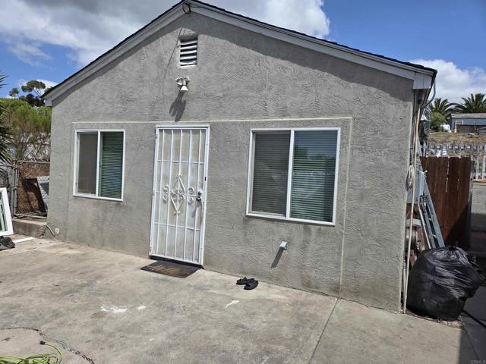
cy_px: 182
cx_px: 243
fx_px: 323
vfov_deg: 58.9
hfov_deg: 73.9
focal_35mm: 23
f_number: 1.8
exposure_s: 1/7075
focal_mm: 5.4
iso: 80
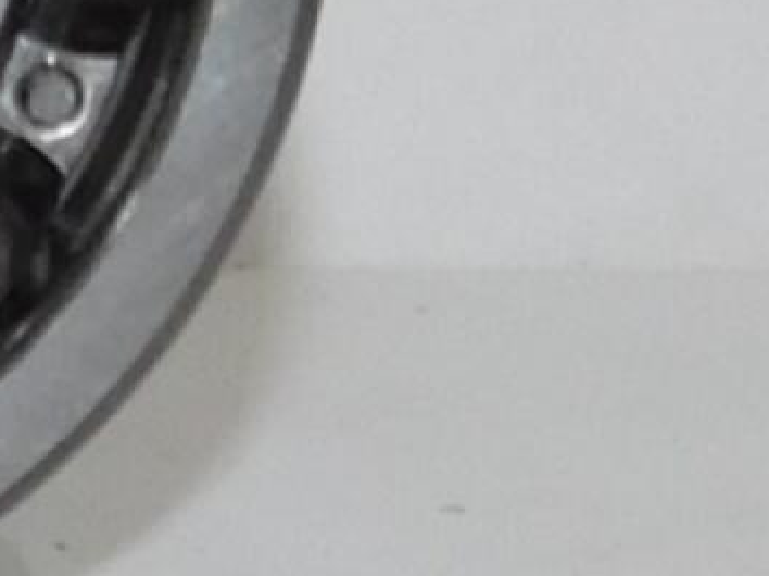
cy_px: -65
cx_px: -437
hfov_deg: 16.9
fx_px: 2309
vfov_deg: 13.9
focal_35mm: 104
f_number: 3
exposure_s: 1/30
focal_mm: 4
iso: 160
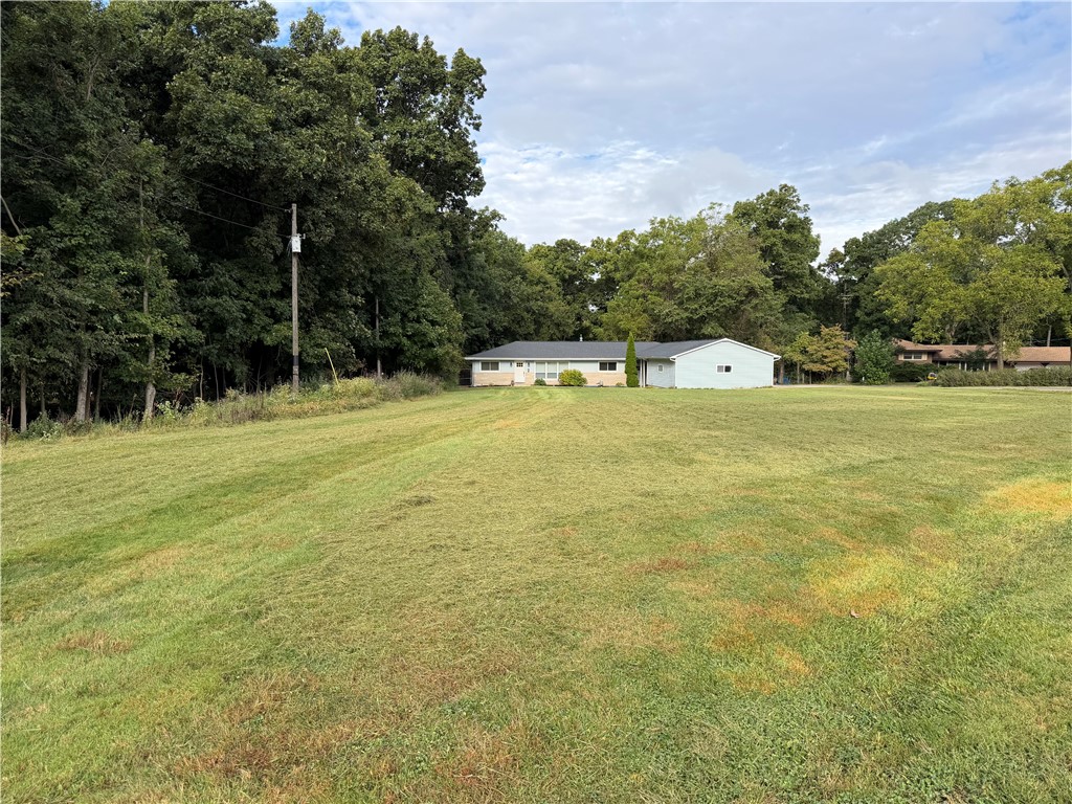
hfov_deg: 71.6
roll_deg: +0.1
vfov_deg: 56.8
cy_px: 402
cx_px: 536
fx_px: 743
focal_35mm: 24
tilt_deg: -4.5
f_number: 1.78
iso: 80
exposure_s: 1/1855
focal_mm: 6.76
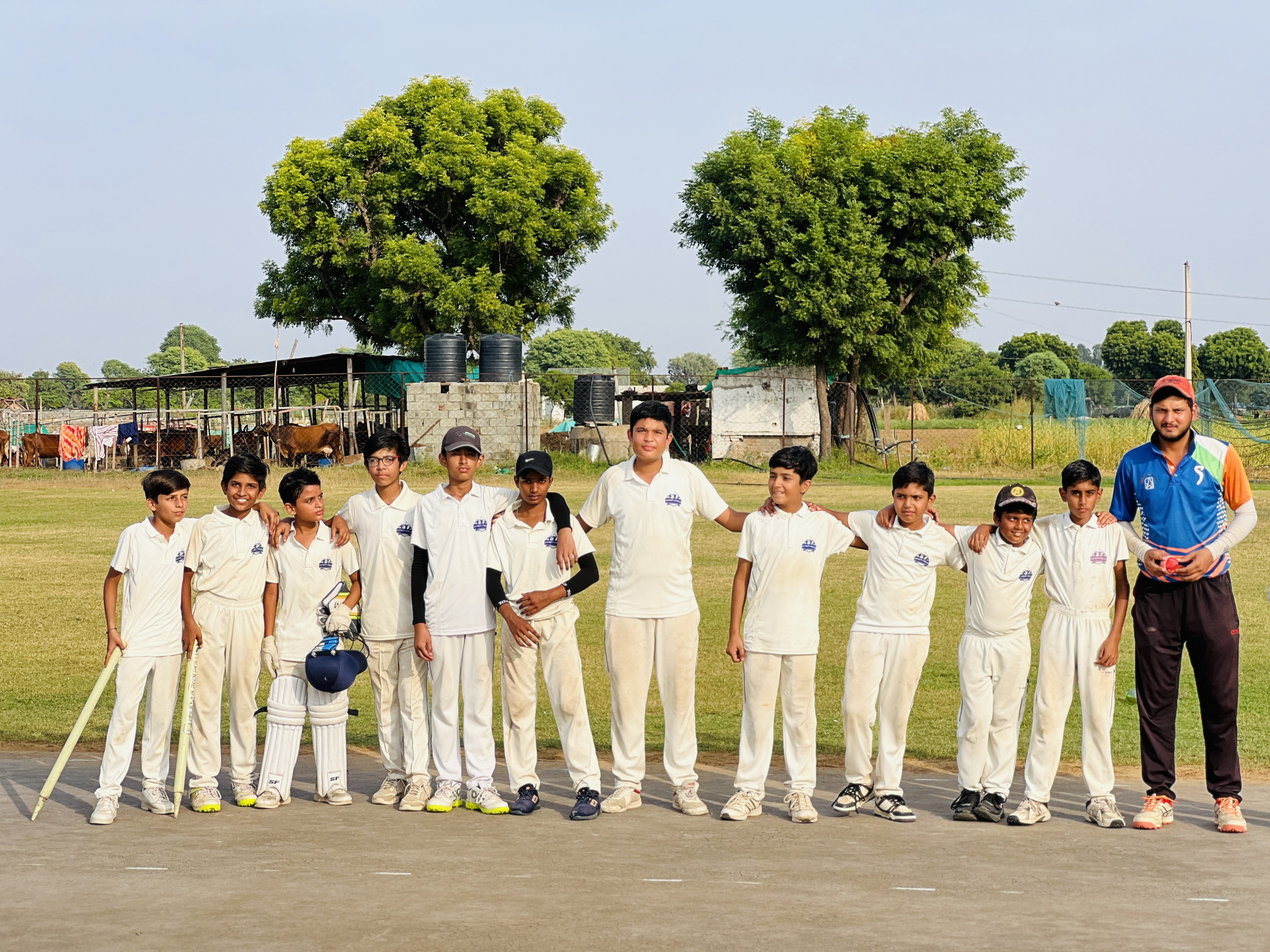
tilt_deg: +0.0
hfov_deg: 25.3
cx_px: 635
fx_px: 2825
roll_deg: +0.4
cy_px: 476
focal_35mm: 77
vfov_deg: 19.1
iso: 32
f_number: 2.8
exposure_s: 1/490
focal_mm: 9
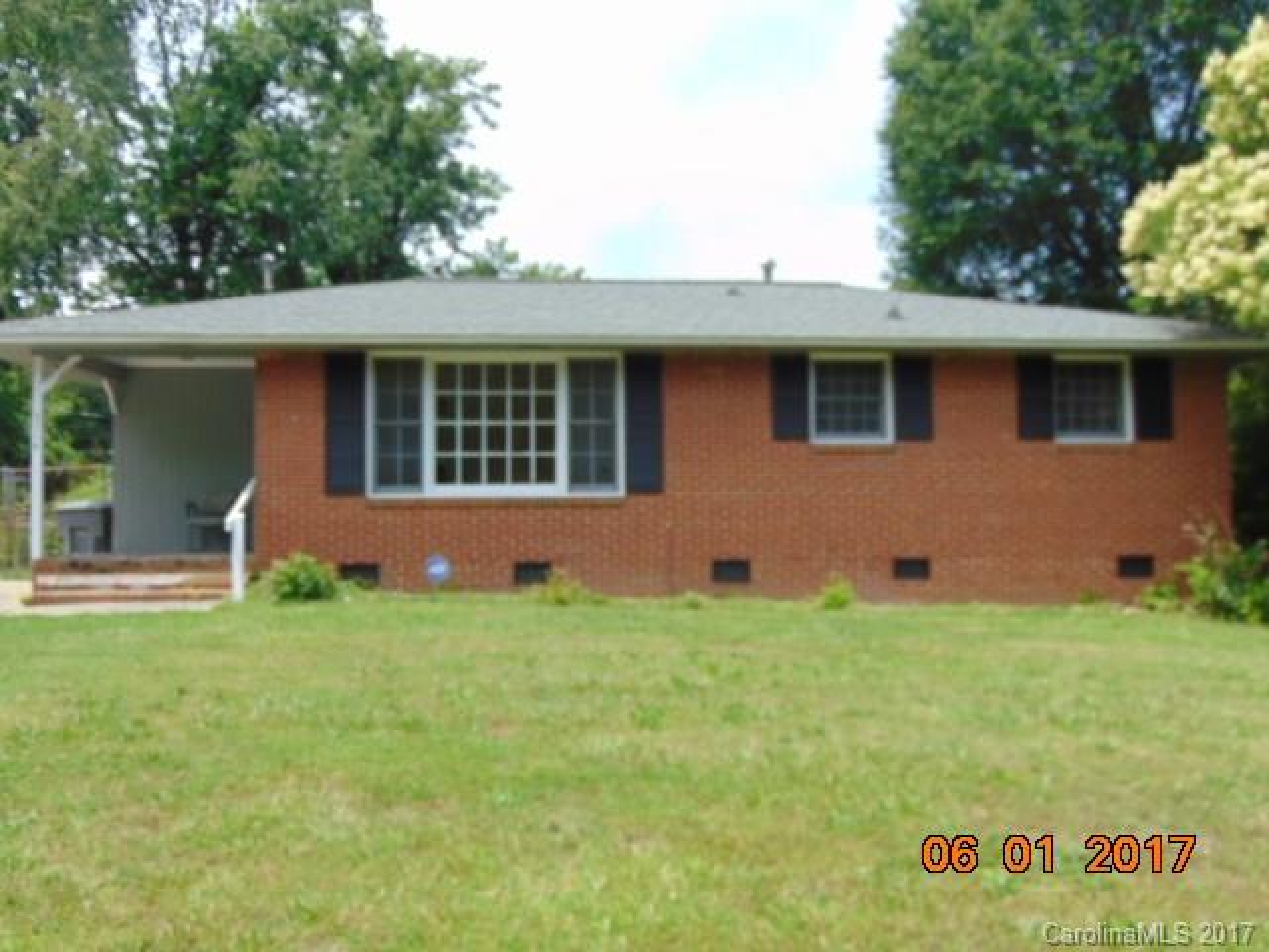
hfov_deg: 55.4
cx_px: 634
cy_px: 476
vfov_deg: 42.9
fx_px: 1210
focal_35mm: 33
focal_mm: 5.8
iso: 80
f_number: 3.2
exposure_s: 1/640
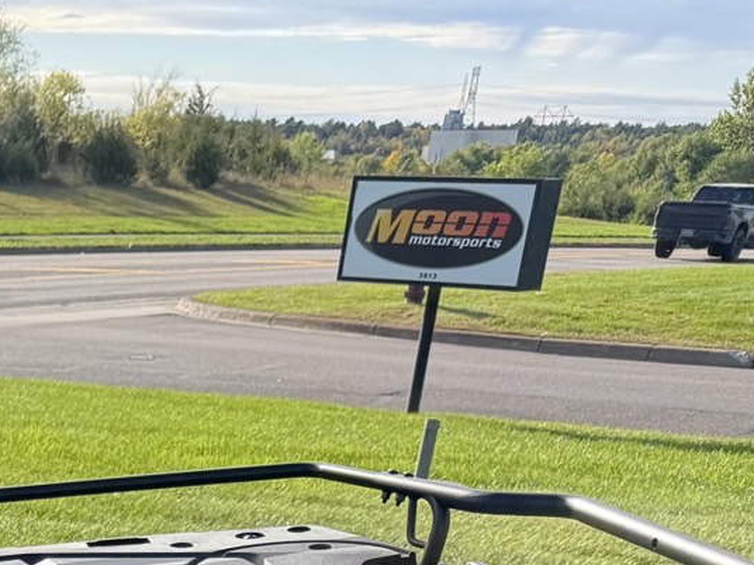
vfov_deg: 15.0
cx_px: -443
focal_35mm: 86
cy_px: 1004
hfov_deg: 19.3
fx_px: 1873
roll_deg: +0.6
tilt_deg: -22.7
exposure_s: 1/1855
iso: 80
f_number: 1.78
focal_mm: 6.76
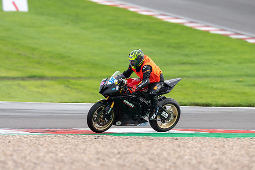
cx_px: 128
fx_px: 6376
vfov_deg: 1.5
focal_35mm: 900
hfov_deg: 2.3
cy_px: 85
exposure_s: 1/500
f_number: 5.6
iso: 200
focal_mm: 600
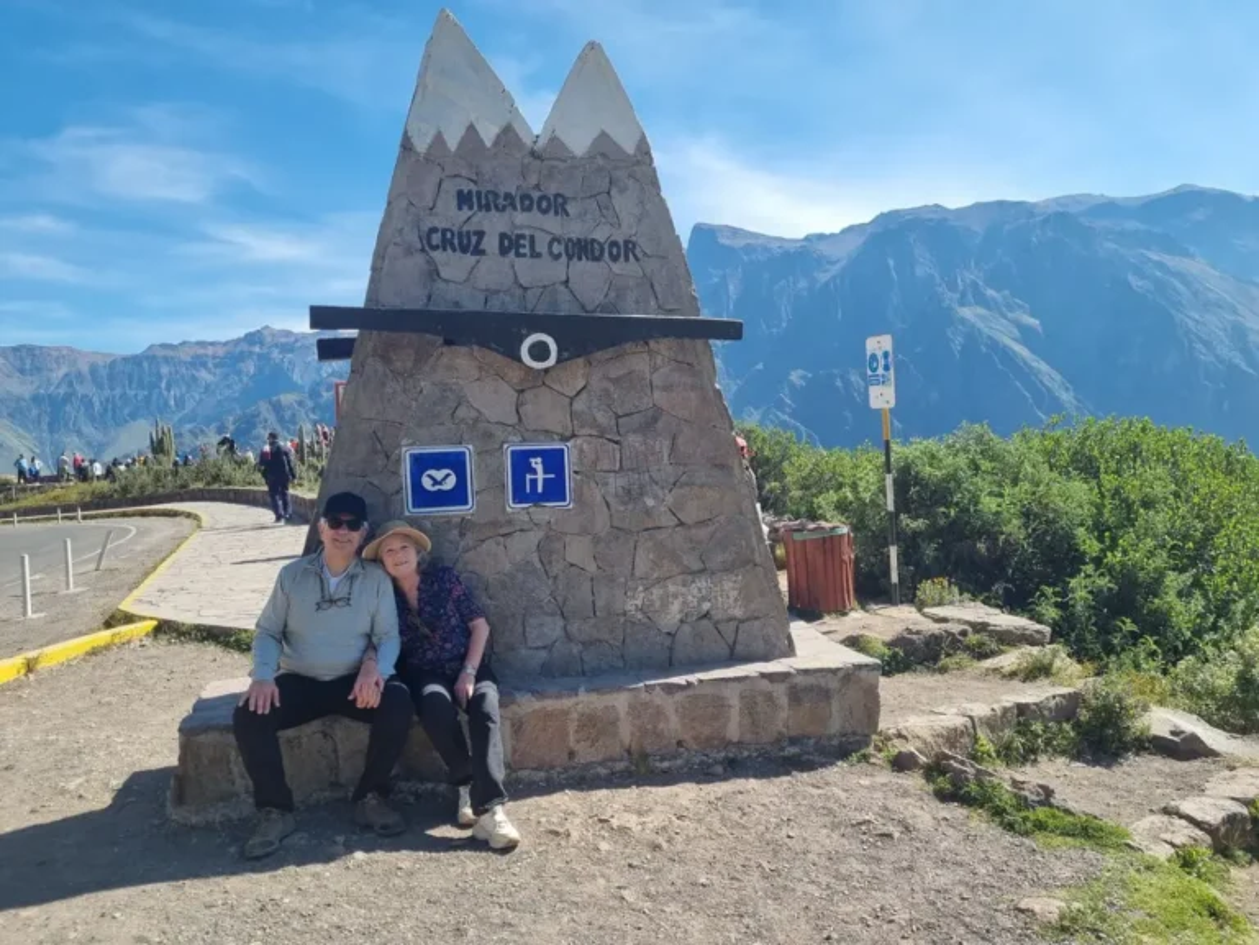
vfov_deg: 58.9
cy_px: 472
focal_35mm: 23
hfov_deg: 73.9
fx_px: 837
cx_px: 630
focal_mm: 7.01
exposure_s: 1/536
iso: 50
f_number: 1.69
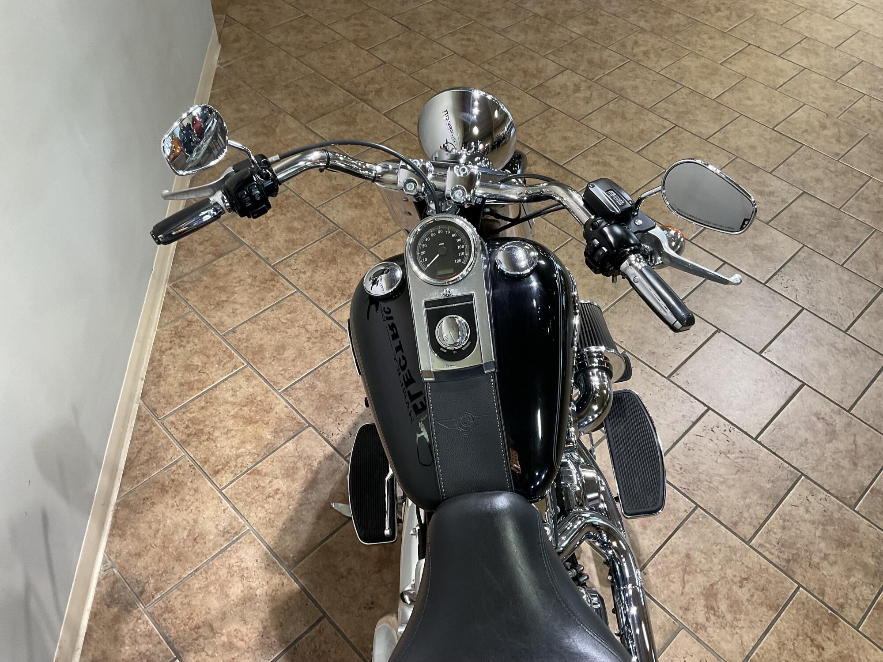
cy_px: 331
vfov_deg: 48.2
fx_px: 740
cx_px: 442
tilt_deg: -48.6
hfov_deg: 61.7
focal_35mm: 29
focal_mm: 3
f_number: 1.8
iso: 80
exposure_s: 1/60
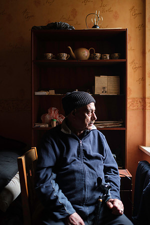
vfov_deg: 54.4
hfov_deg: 37.9
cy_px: 112
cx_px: 75
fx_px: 219
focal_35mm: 35
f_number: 1.4
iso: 800
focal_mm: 23
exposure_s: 1/30
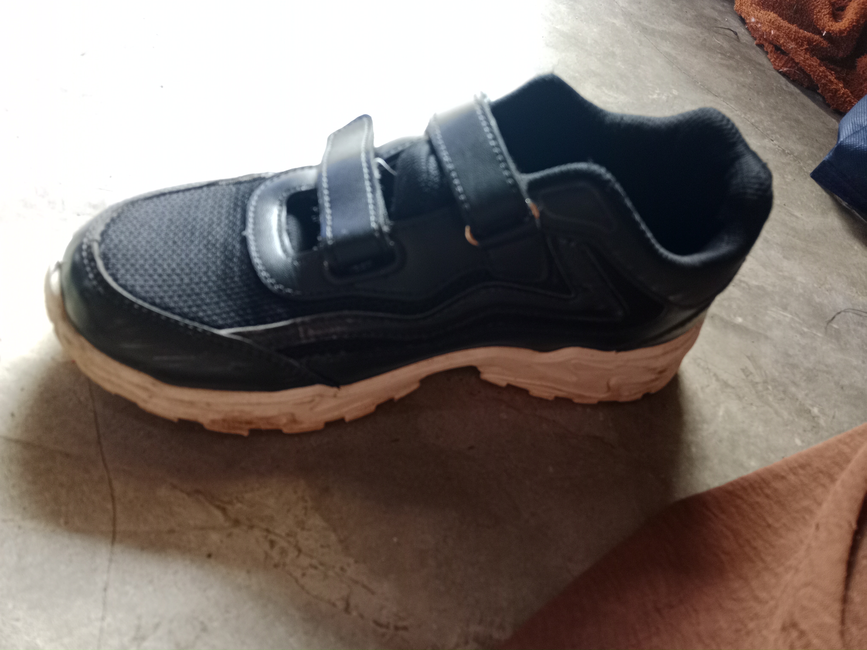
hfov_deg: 67.3
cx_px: 434
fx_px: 651
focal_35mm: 26
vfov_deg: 53.1
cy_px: 325
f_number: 1.8
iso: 1303
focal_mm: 4.05
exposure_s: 1/33.3
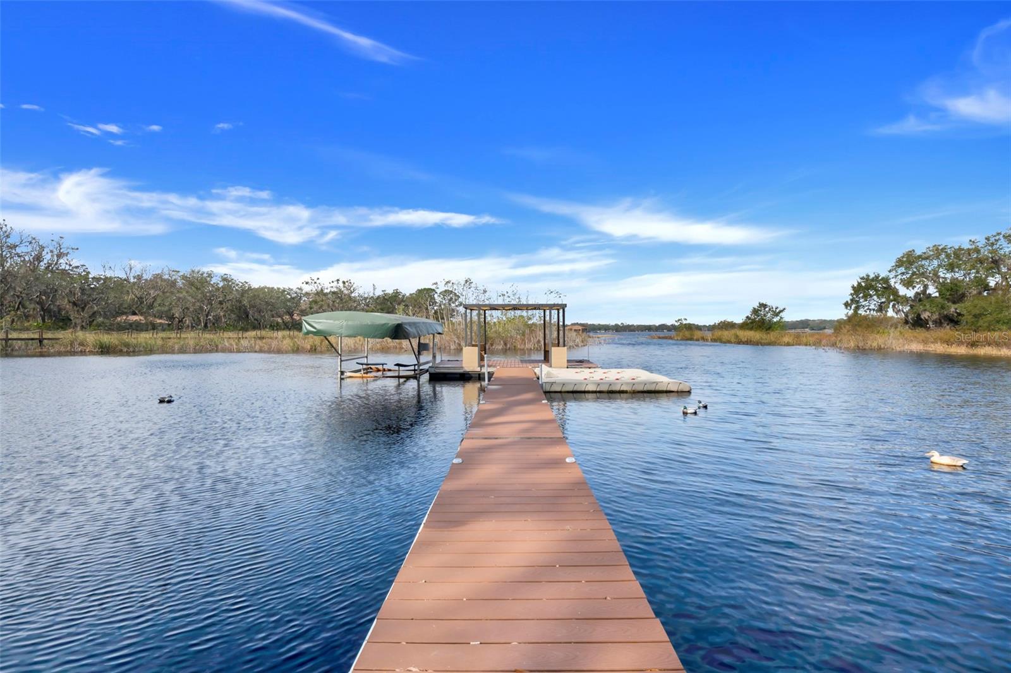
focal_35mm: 15
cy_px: 336
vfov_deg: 77.3
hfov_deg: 100.4
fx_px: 421
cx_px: 506
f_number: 9
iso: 250
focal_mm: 10
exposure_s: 1/50
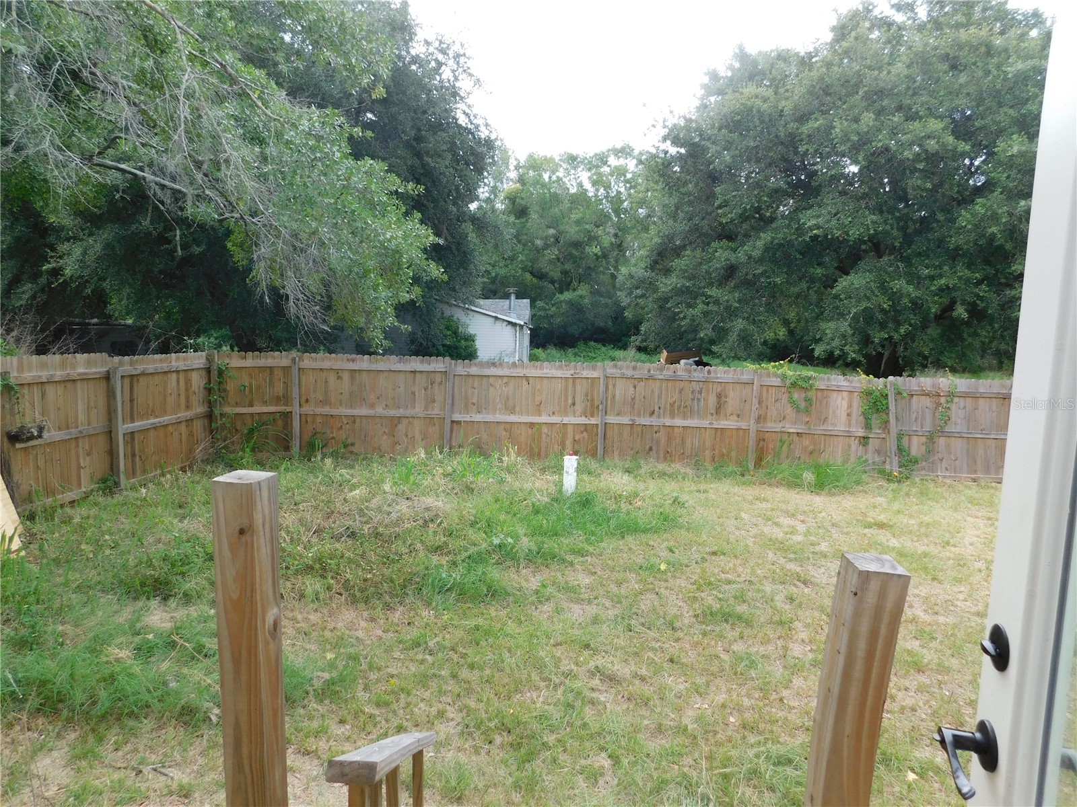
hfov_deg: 73.9
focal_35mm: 23
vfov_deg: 58.9
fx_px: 716
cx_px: 538
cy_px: 404
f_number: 3
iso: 125
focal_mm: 4
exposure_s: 1/80
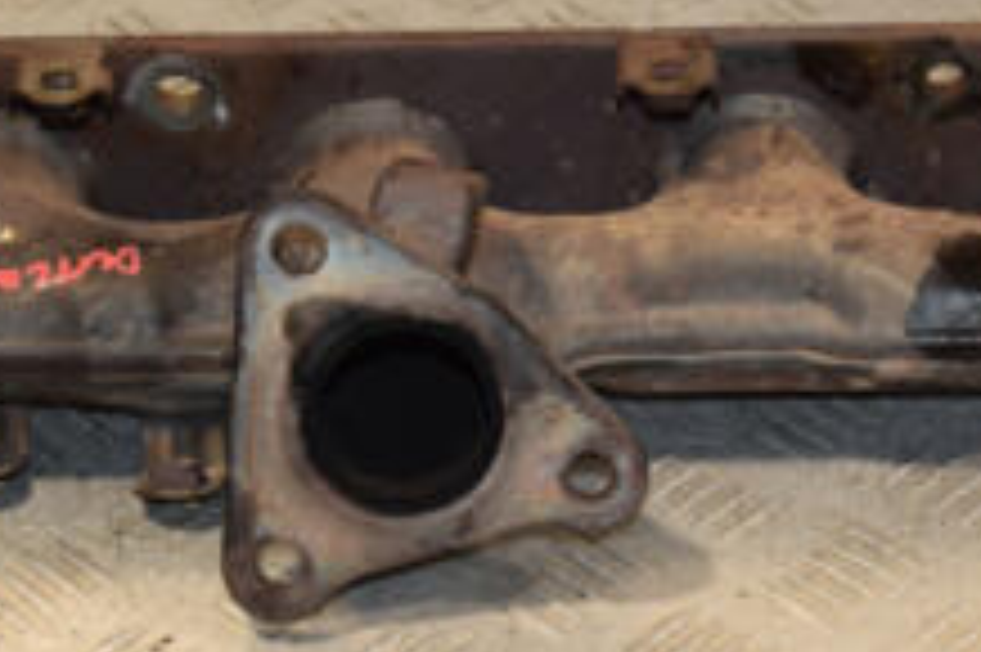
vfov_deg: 9.5
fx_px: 3931
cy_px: 166
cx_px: 670
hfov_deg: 14.2
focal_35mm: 144
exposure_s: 1/200
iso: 800
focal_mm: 35
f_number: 7.1
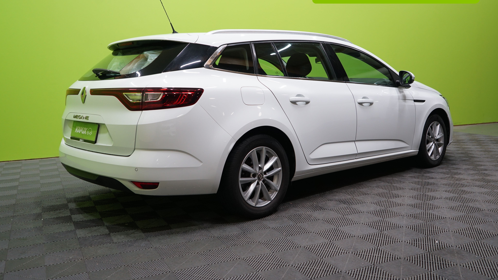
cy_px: 113
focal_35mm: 33
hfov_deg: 59.5
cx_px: 249
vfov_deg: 35.5
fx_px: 436
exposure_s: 1/100
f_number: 4
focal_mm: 31
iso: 640
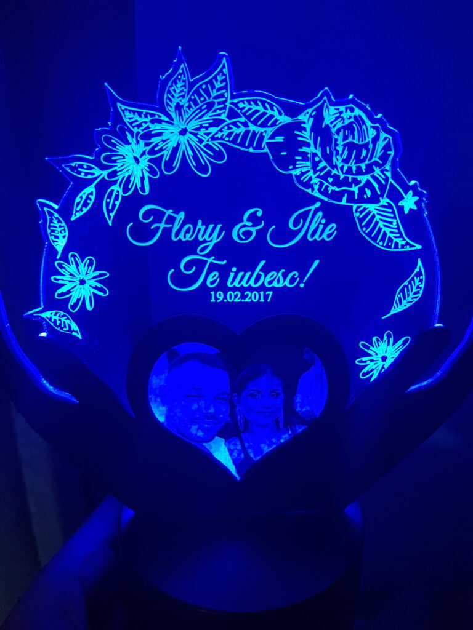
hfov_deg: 53.1
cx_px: 236
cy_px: 315
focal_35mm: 26
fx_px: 474
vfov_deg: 67.3
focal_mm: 4.2
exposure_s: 1/60
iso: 200
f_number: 1.7
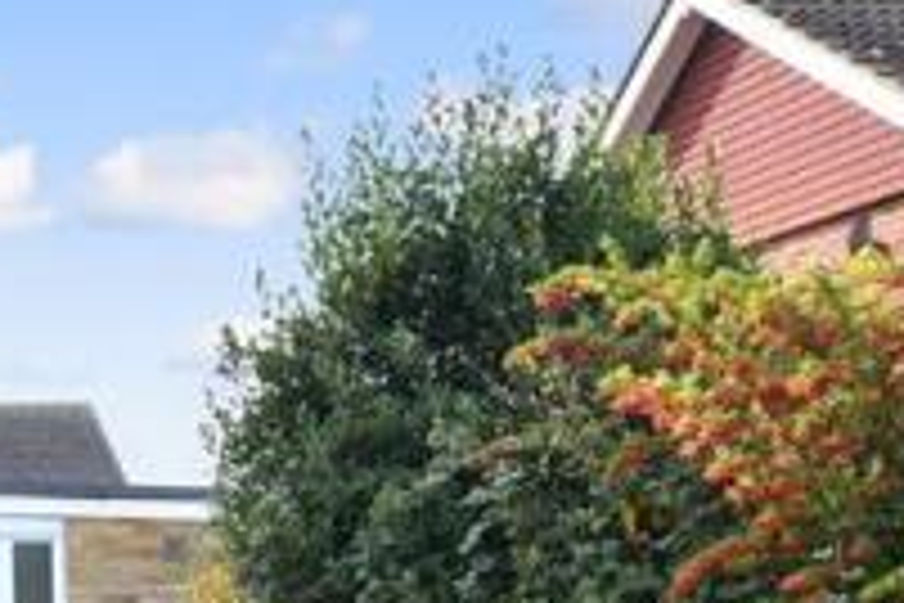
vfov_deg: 13.9
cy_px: 466
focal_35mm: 98
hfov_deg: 18.1
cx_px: -526
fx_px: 2461
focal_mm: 20
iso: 200
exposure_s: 1/160
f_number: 6.3
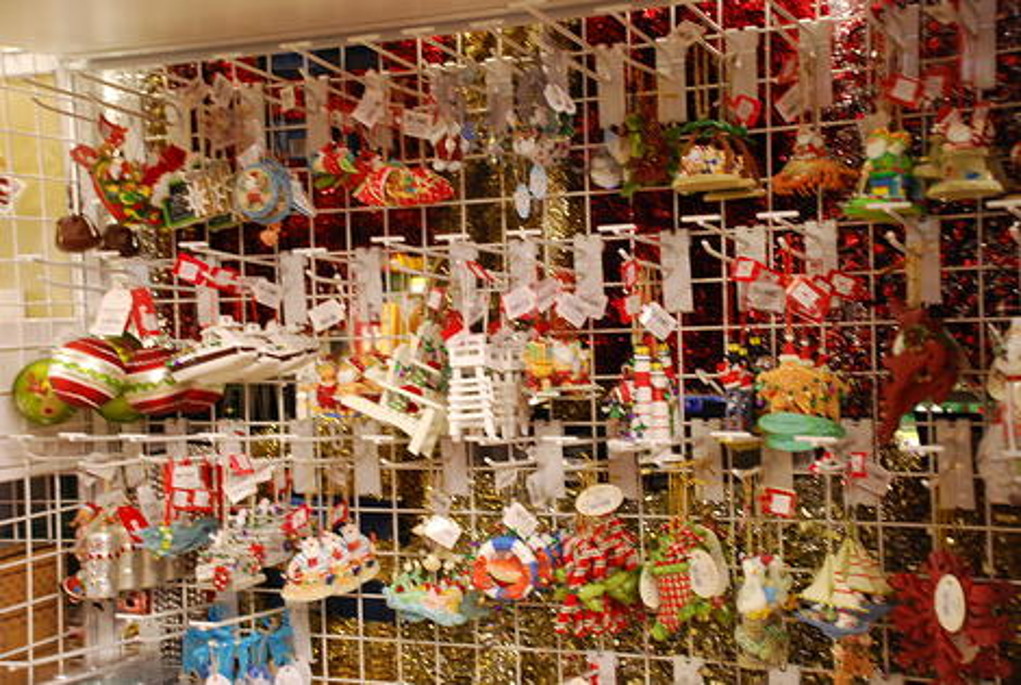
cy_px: 342
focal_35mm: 52
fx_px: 1491
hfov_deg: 37.8
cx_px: 510
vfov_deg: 25.8
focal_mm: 35
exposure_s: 1/15
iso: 800
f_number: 4.5
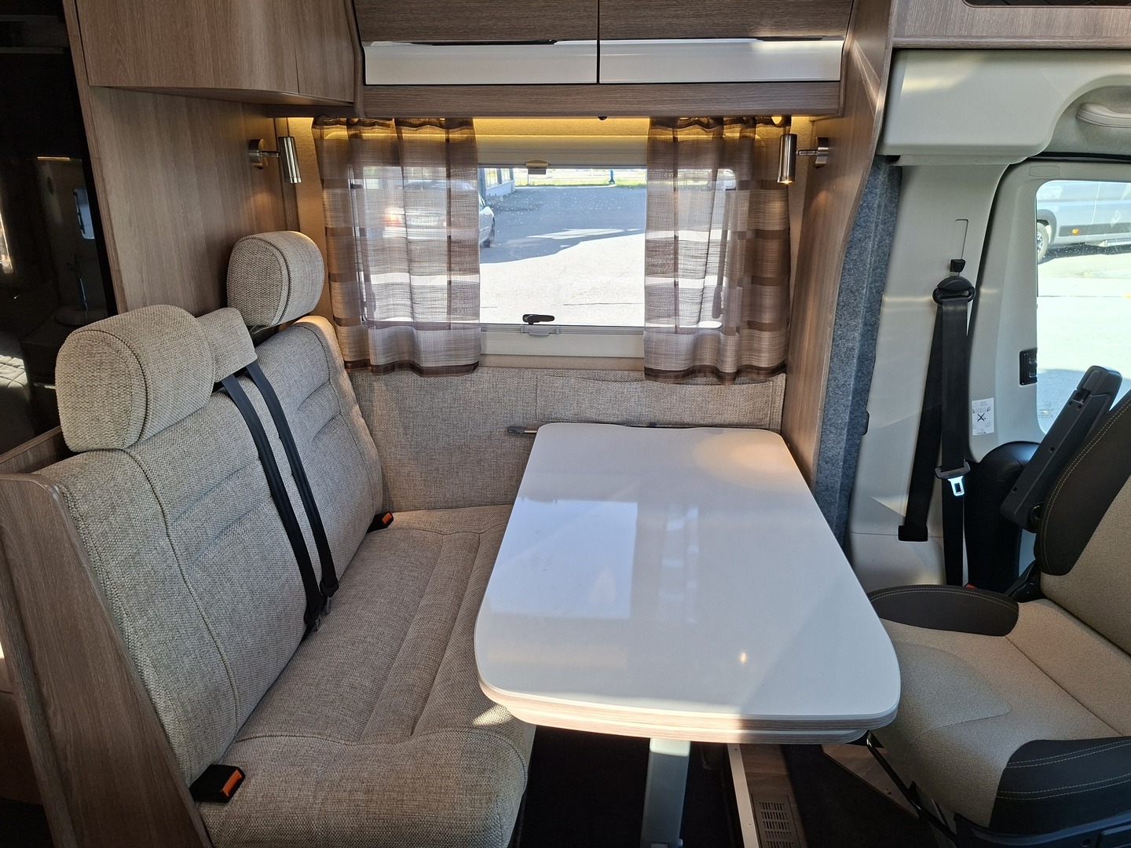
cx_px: 566
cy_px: 424
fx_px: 751
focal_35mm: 23
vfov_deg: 58.9
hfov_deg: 73.9
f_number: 1.8
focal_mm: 5.54
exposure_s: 1/141
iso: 50
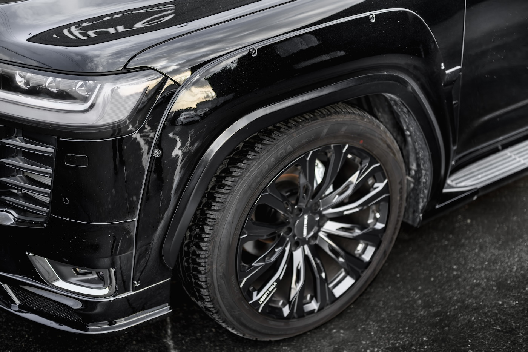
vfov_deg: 27.0
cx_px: 264
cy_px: 176
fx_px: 733
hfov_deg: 39.6
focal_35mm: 50
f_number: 1.8
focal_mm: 50
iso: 200
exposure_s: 1/160
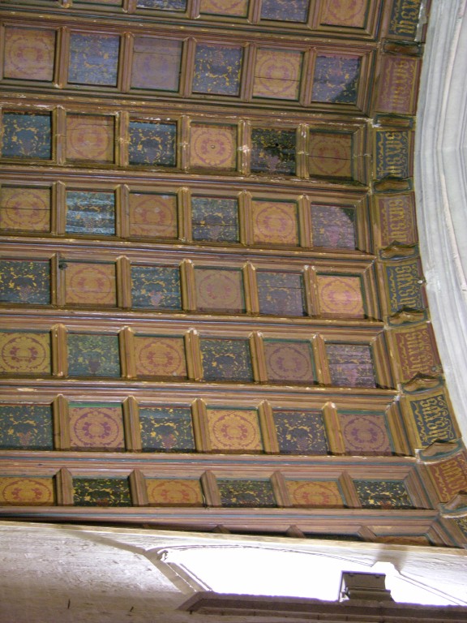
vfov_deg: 27.8
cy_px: 312
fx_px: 1259
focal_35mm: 70
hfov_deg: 21.0
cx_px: 234
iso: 200
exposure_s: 1/1.3
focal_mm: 17.8
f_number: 3.3
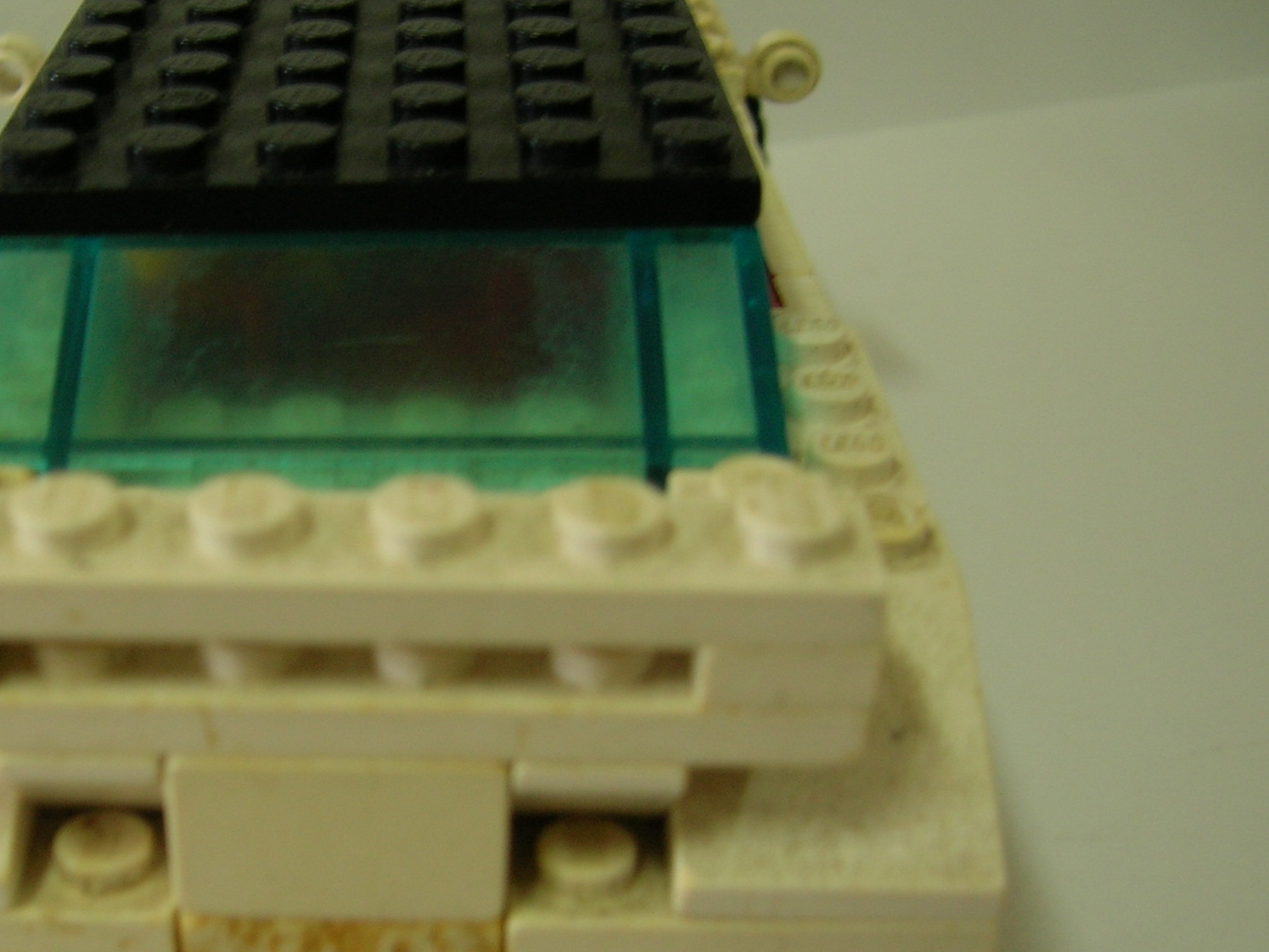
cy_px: 651
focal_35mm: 52
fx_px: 1906
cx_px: 328
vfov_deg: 27.8
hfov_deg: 36.0
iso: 50
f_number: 2.9
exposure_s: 1/5.3
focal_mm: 5.7
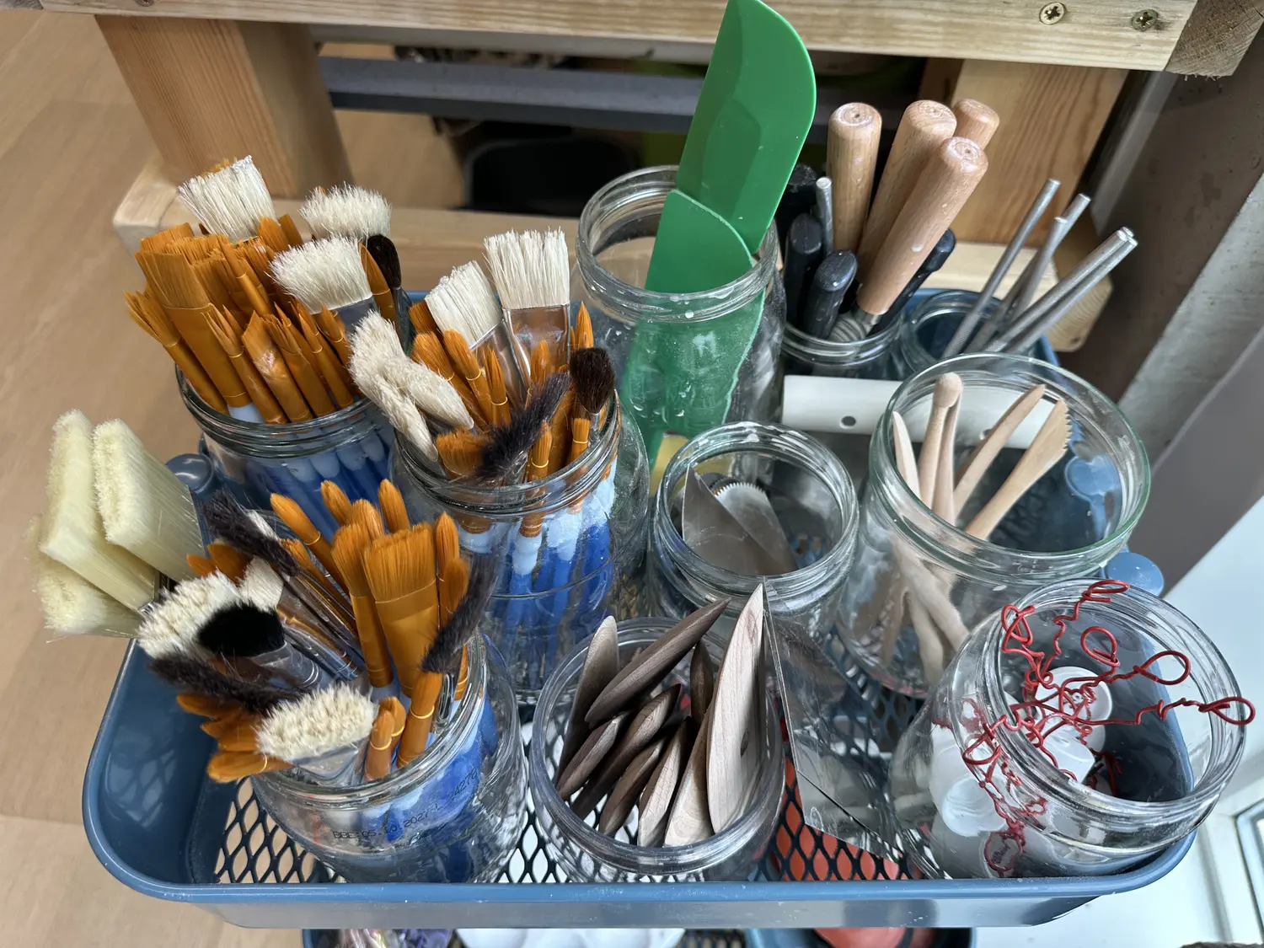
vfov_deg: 56.8
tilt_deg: -54.2
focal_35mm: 24
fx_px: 876
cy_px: 474
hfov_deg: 71.6
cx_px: 632
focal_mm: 6.86
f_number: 1.78
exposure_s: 1/149
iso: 64
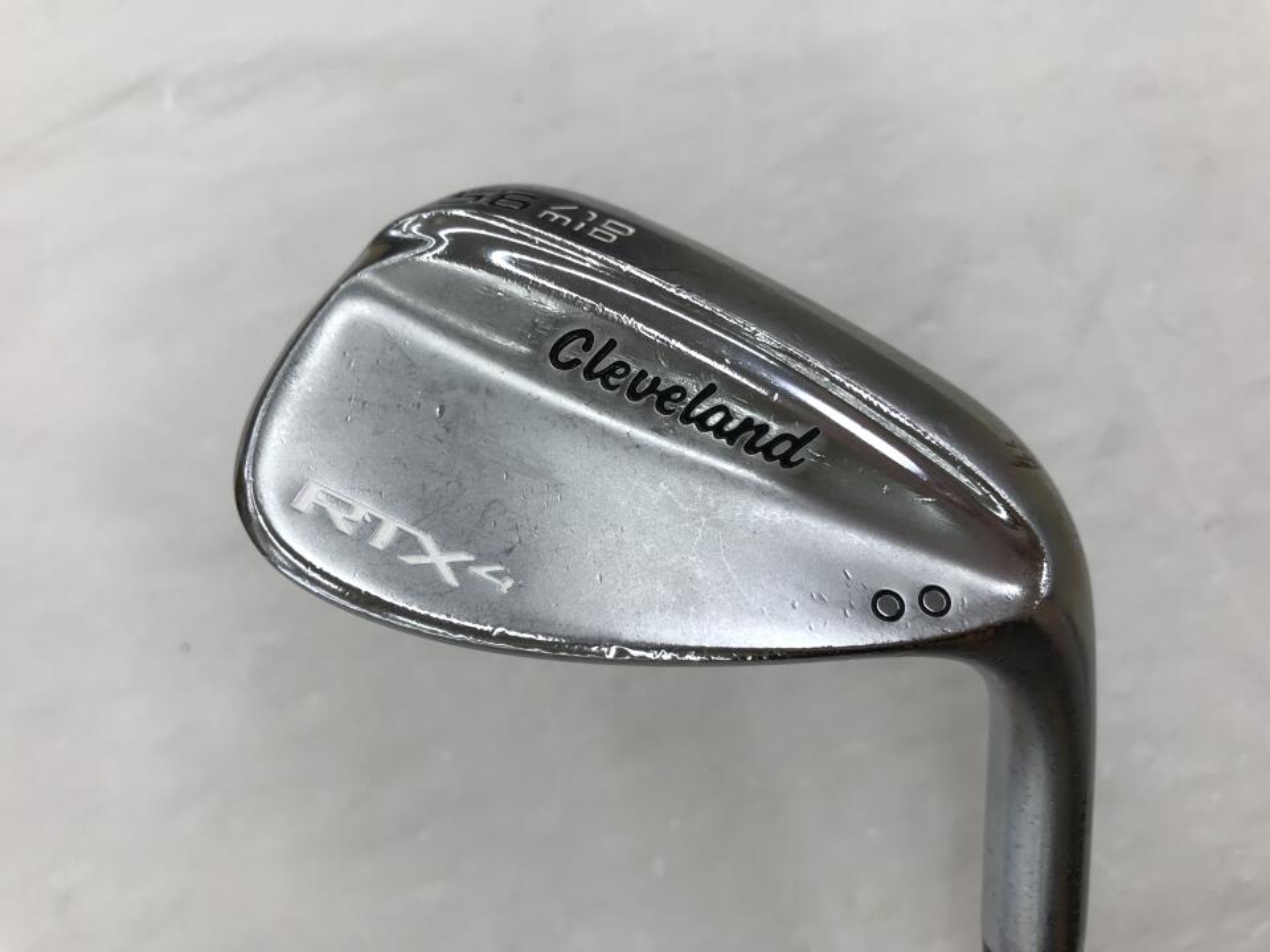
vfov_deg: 49.7
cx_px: 635
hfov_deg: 63.4
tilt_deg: -81.6
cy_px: 476
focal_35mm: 28
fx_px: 1027
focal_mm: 3.99
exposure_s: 1/120
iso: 25
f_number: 1.8
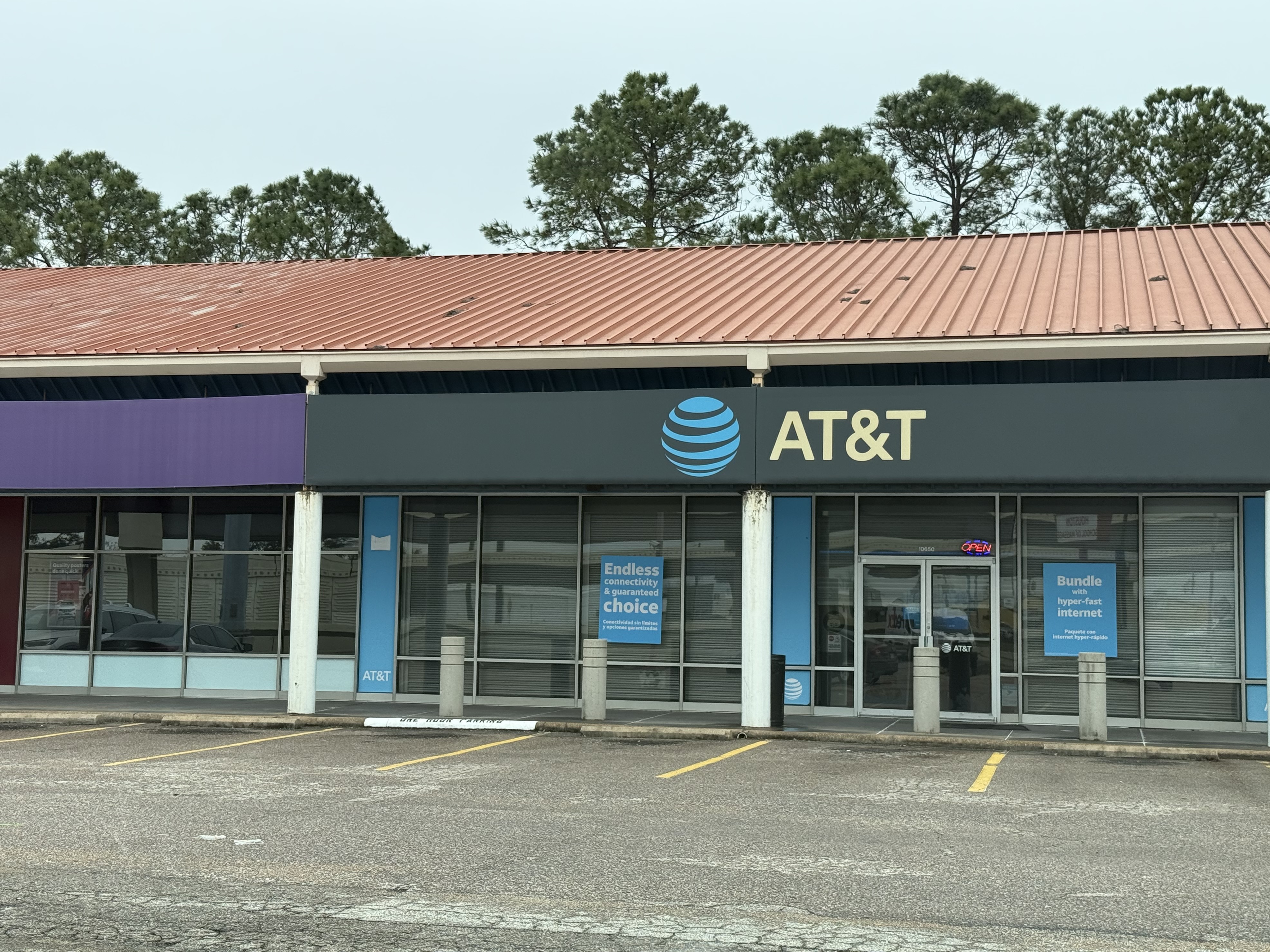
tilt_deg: +6.1
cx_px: 633
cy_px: 467
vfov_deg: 29.7
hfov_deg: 38.9
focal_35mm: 49
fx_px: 1798
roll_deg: -2.2
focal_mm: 6.76
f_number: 1.78
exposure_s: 1/681
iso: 64
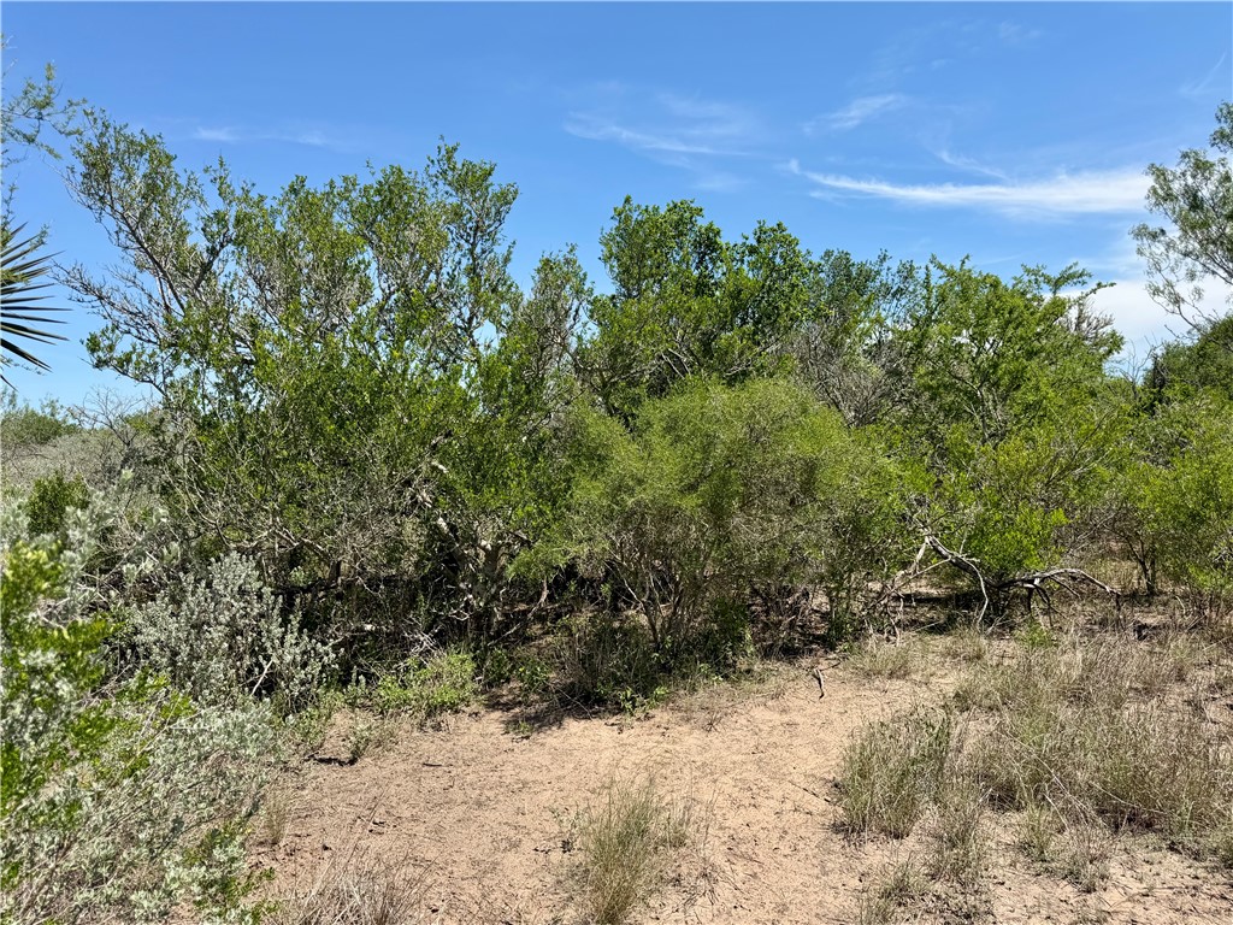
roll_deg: +1.1
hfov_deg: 71.6
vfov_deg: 56.8
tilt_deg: -0.3
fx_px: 855
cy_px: 462
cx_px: 616
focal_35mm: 24
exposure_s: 1/3759
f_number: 1.78
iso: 80
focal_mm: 6.76
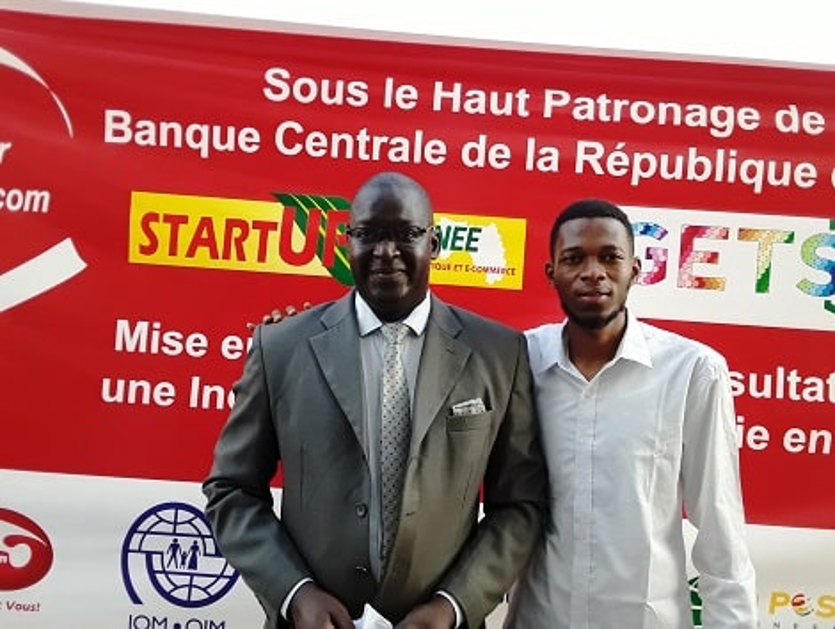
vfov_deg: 46.9
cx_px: 418
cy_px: 314
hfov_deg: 59.9
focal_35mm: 30
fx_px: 725
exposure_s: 1/50
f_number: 1.9
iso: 40
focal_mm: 2.2
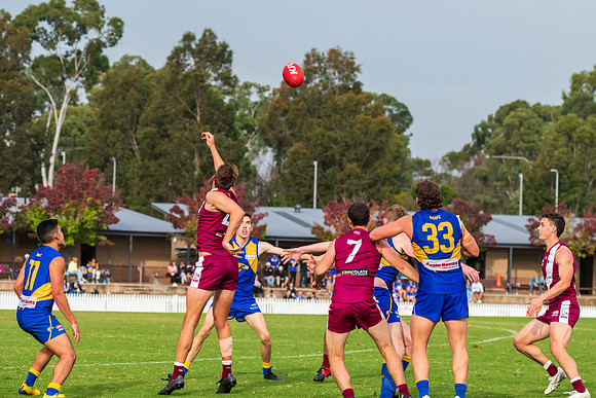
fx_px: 2776
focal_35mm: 168
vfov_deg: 8.2
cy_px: 176
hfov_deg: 12.3
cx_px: 333
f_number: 9
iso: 1000
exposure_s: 1/1250
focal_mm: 150
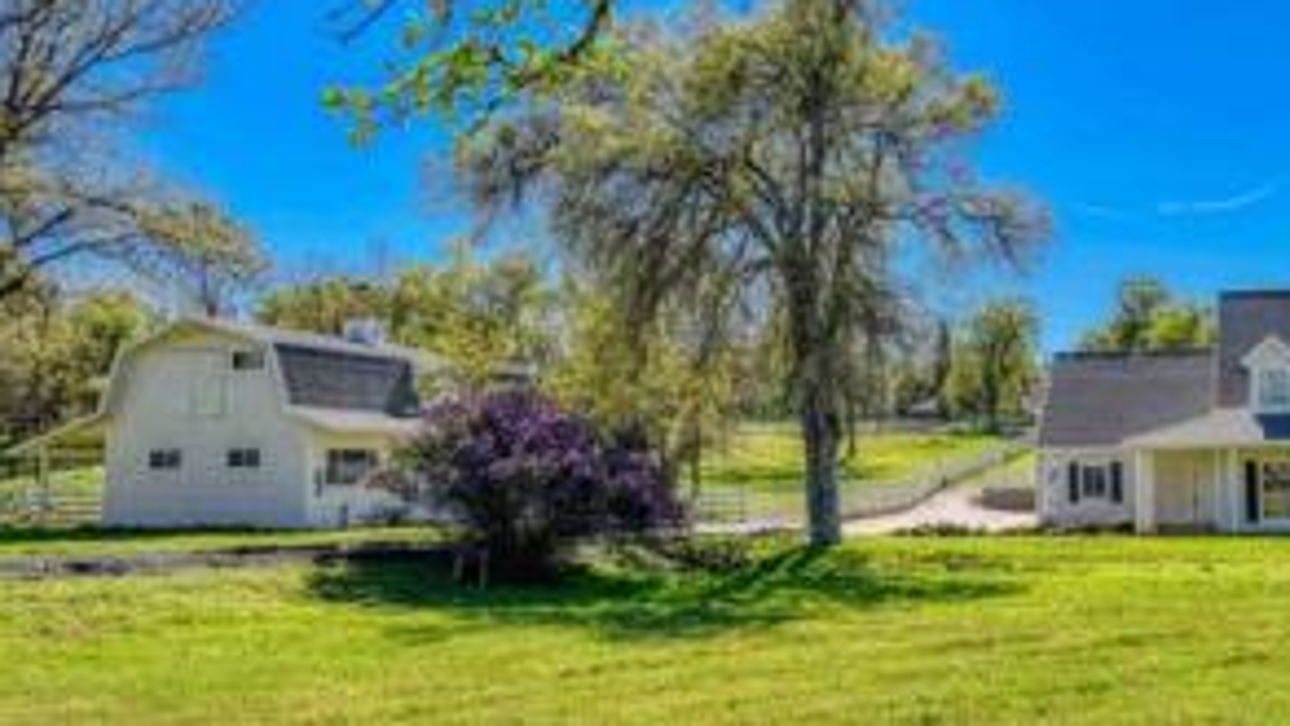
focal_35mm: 37
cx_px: 984
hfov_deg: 51.4
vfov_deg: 32.0
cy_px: 370
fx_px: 1266
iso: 200
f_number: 9
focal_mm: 23
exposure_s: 1/320
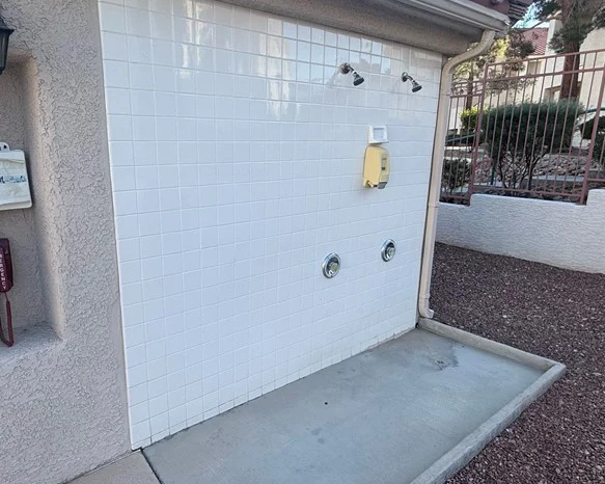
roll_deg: -0.2
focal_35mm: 24
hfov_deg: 69.9
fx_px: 430
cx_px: 257
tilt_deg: -12.6
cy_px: 242
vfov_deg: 58.7
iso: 50
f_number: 2.2
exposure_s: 1/381
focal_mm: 2.22
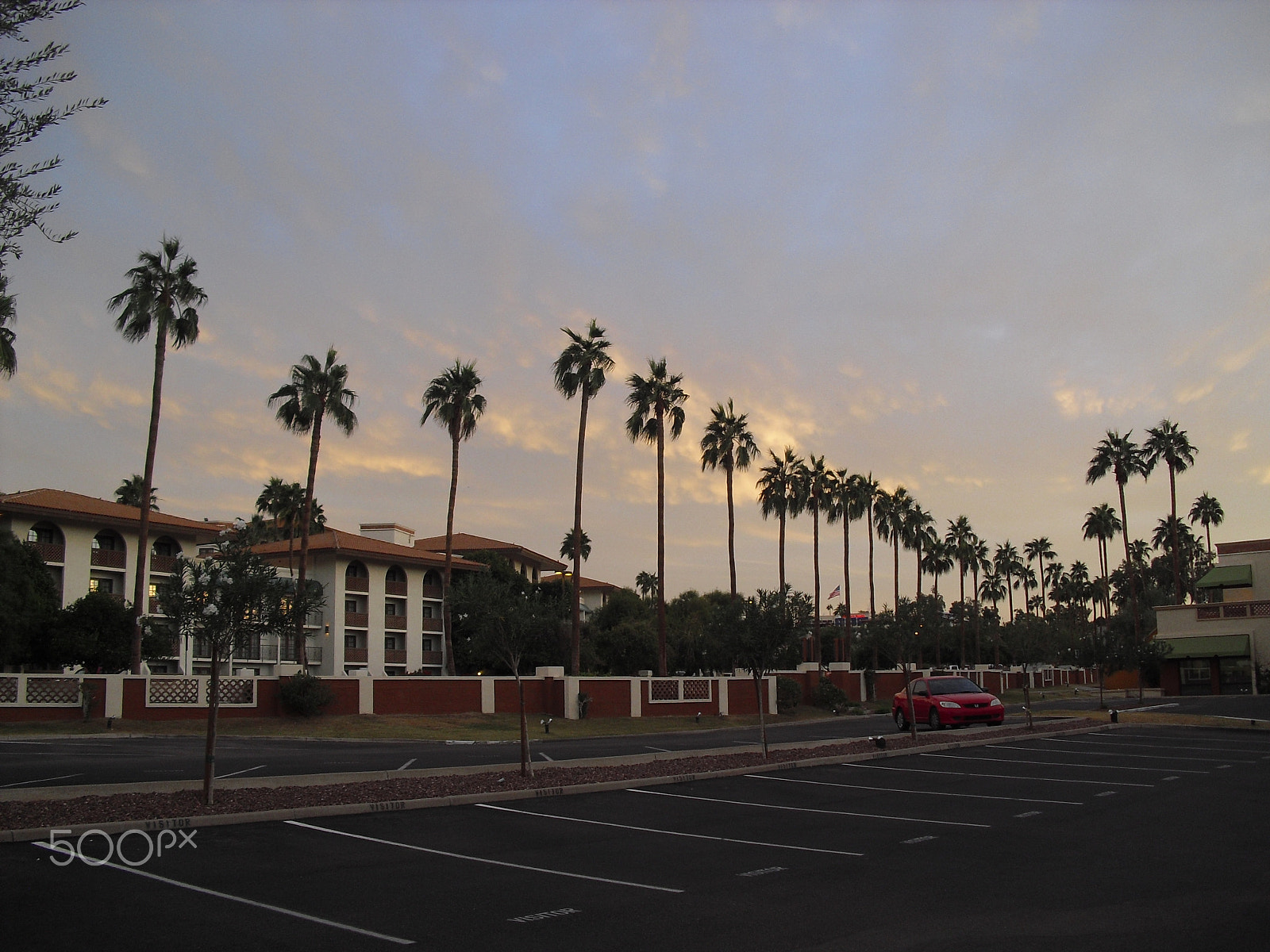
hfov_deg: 51.4
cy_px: 476
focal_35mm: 36
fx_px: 1321
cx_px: 635
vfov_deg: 39.7
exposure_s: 1/80
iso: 100
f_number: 3.1
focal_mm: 6.3
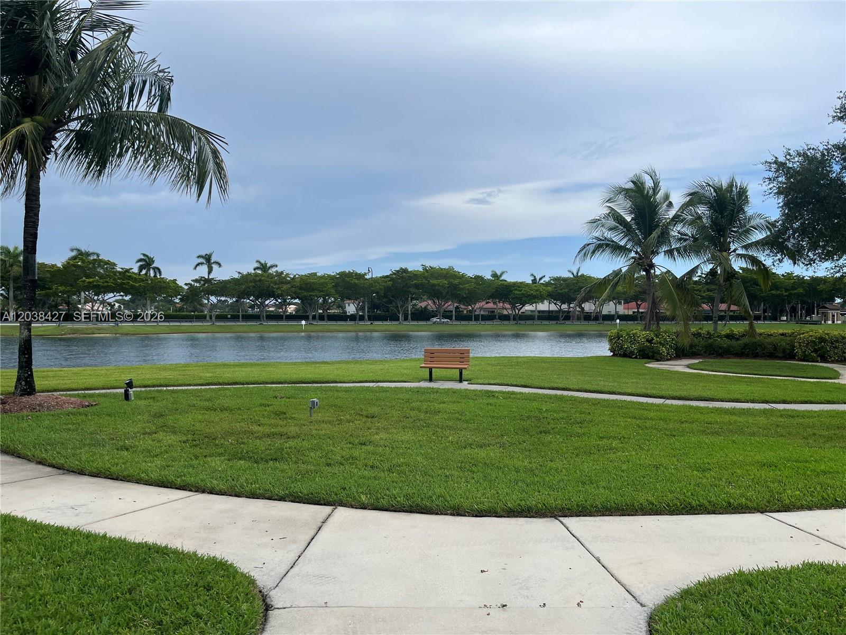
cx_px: 423
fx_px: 635
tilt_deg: -1.4
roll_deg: +0.3
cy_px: 318
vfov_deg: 53.1
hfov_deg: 67.3
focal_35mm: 26
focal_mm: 5.1
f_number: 1.6
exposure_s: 1/3049
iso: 50
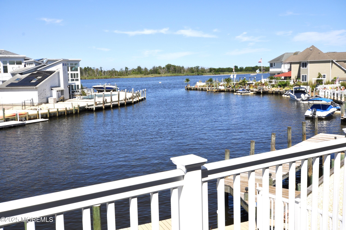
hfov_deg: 53.2
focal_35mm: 36
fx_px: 346
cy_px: 115
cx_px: 173
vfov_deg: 36.8
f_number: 10
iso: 200
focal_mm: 24
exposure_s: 1/400
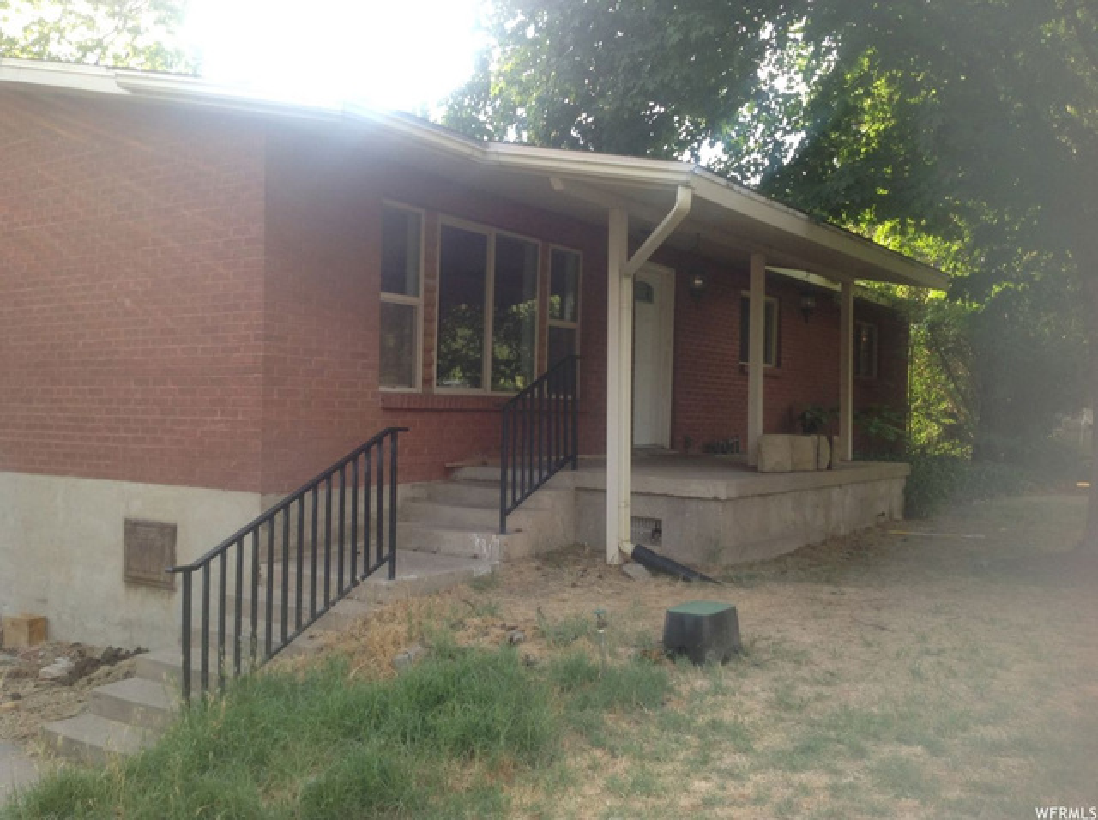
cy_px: 410
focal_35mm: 35
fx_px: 1109
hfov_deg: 52.7
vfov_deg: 40.6
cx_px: 549
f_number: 2.4
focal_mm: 4.28
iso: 50
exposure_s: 1/157
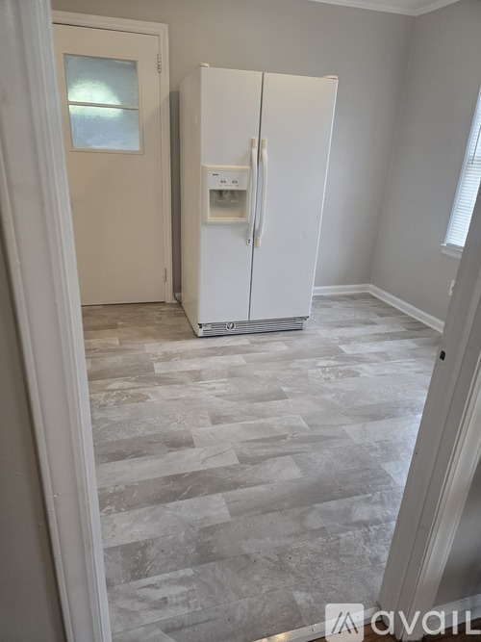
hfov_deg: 58.9
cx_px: 240
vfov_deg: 73.9
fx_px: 426
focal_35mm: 23
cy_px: 321
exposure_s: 1/120
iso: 160
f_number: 1.7
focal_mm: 6.3
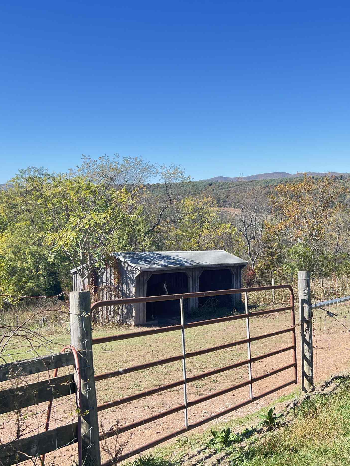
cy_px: 215
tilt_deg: -1.4
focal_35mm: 43
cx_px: 291
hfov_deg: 32.5
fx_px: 580
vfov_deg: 43.8
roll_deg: +2.5
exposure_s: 1/902
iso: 50
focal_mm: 5.7
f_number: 1.5
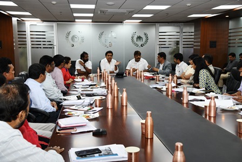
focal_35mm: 44
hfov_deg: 44.5
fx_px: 296
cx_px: 121
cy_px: 81
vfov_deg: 30.5
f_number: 5.6
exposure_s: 1/160
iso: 1250
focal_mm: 44
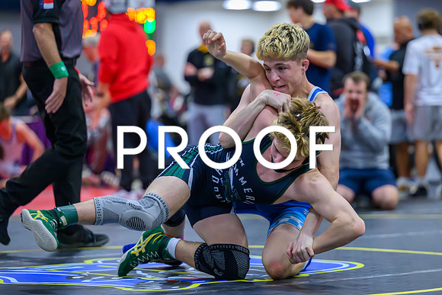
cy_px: 144
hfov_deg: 14.1
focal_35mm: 145
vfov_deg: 9.5
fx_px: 1783
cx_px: 241
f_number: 2.8
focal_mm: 130
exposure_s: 1/800
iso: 12800
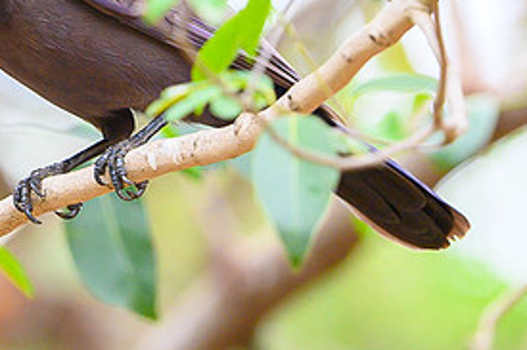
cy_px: -89
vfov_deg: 1.8
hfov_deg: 2.7
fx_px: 10972
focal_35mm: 750
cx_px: -5
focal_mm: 220
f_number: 4
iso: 2000
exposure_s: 1/800
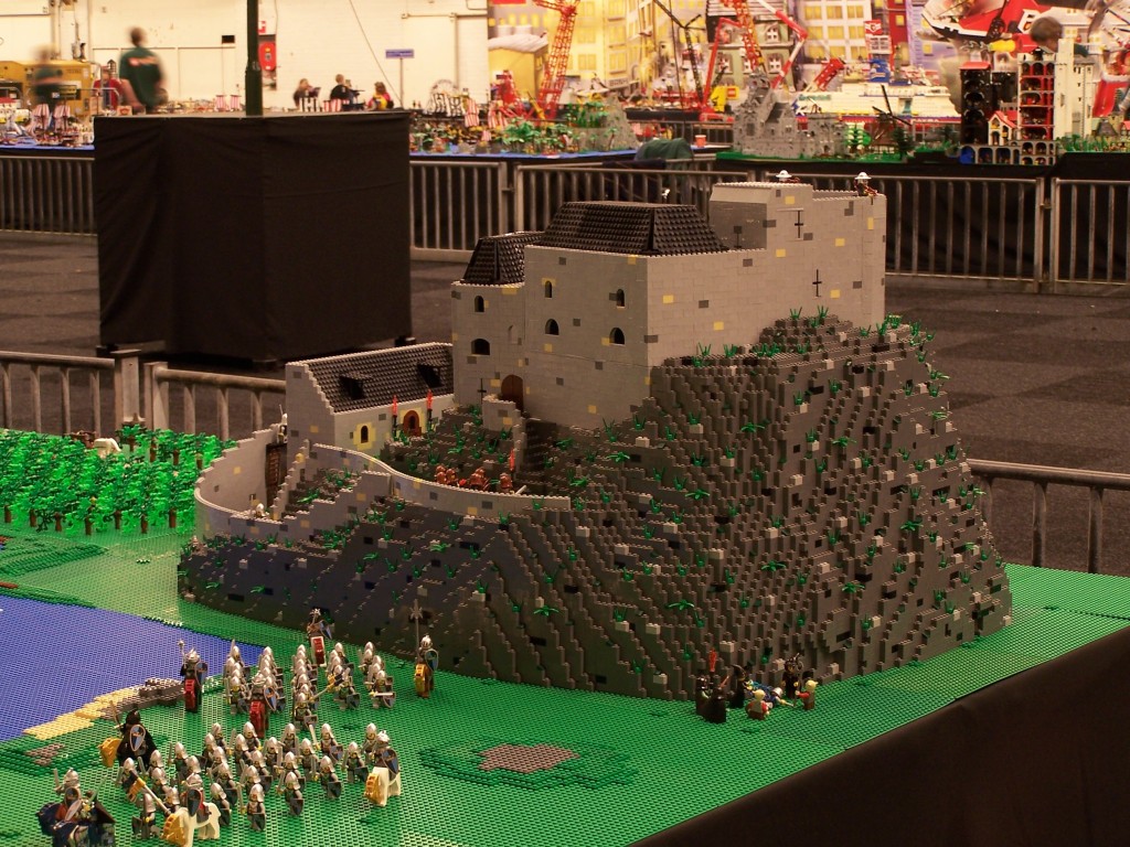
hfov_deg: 26.0
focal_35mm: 75
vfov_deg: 19.6
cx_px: 565
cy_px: 424
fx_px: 2448
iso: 80
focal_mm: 12.4
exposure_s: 1/2
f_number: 3.2
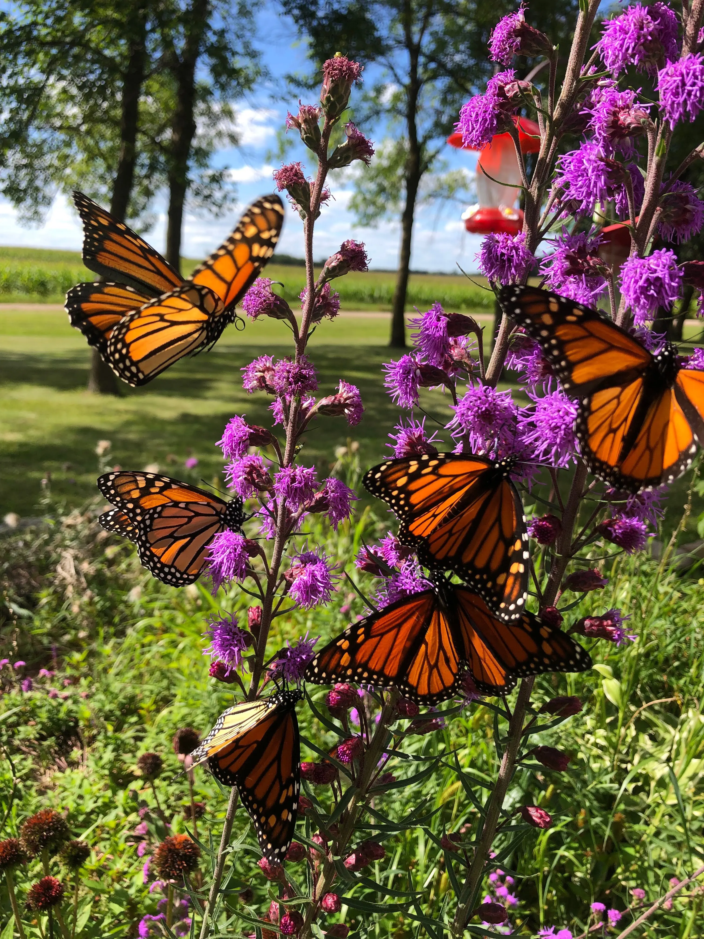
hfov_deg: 49.7
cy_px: 470
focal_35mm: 28
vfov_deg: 63.4
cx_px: 352
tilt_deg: -12.7
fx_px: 759
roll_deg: -2.1
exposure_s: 1/1021
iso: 20
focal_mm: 3.99
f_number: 1.8
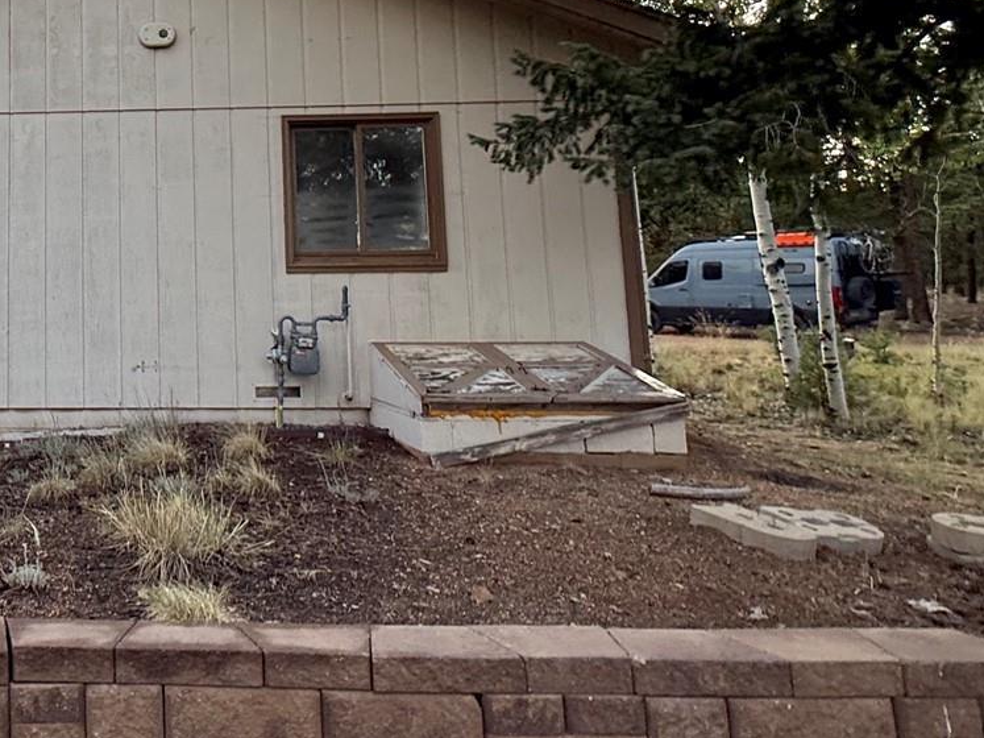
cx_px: 83
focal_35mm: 30
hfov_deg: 52.1
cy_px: 206
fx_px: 853
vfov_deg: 45.5
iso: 64
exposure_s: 1/157
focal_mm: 2.22
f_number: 2.2
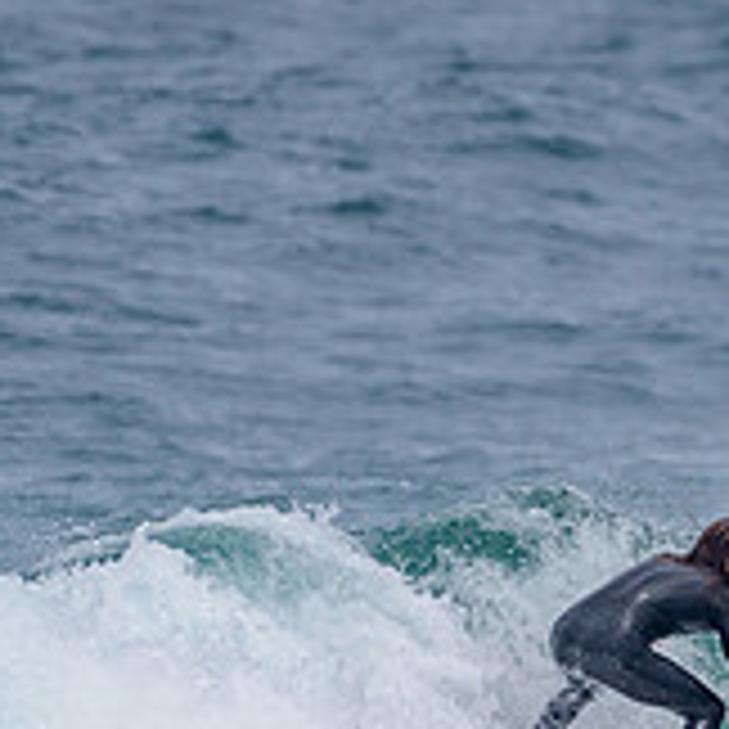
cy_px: 753
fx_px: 44412
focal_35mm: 1864
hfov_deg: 0.9
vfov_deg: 0.9
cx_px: 1174
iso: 100
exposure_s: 1/2000
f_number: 5.6
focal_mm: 500
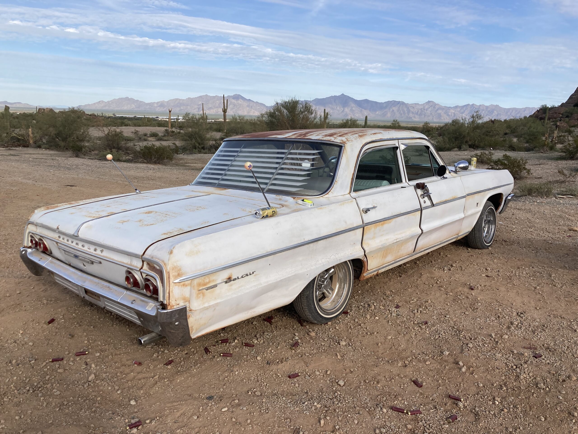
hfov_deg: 63.4
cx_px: 289
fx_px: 468
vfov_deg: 49.7
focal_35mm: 28
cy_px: 217
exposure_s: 1/2315
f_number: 1.8
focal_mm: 3.99
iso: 20
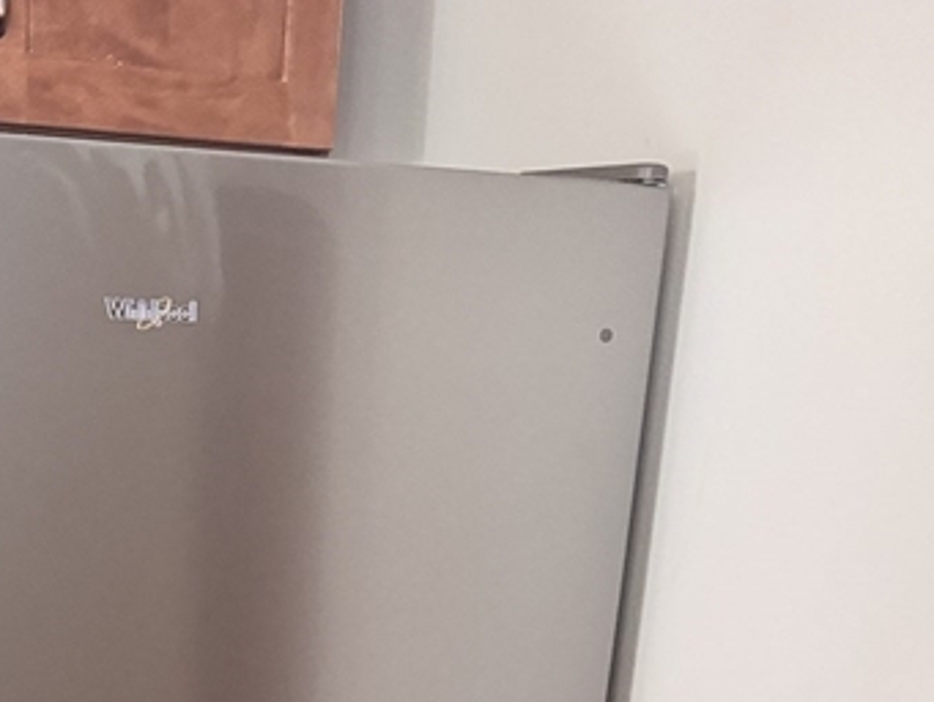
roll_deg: -0.6
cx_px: 156
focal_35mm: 54
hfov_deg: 34.2
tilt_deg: -21.2
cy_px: 1015
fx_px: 1458
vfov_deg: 22.7
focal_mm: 6.76
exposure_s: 1/40
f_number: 1.78
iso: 800
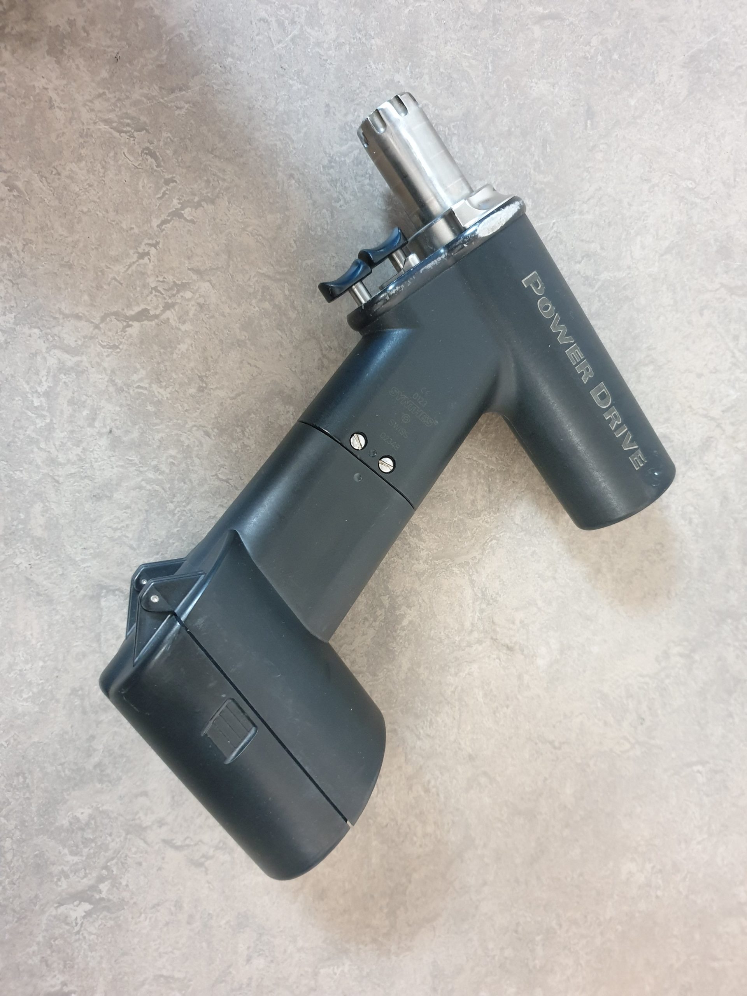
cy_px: 498
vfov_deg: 67.3
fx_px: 748
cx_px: 374
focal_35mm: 26
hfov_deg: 53.1
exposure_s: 1/25
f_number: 1.5
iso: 320
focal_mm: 4.3
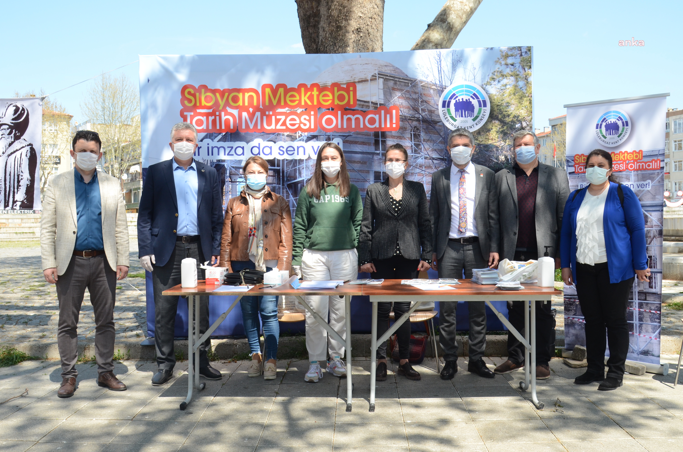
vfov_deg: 36.7
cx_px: 342
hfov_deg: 53.2
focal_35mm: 36
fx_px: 682
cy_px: 226
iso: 400
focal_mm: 24
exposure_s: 1/320
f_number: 9
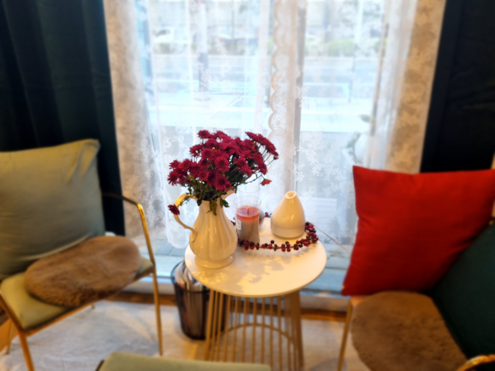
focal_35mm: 26
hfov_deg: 67.3
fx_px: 372
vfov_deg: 53.1
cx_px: 248
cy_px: 186
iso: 50
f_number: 1.8
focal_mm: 5.4
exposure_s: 1/60
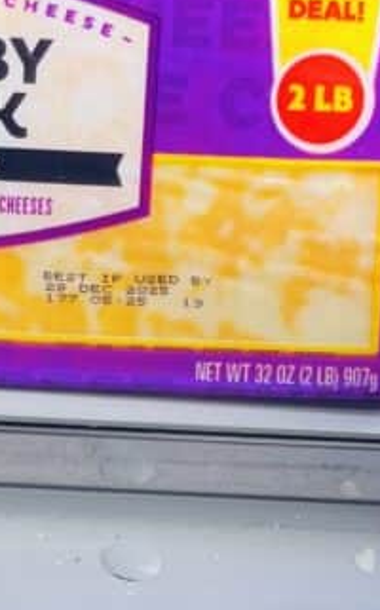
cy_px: 625
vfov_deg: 22.6
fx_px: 1461
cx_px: 21
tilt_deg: -44.7
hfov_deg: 14.6
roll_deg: -2.4
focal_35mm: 88
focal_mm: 4.2
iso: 80
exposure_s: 1/66
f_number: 1.6
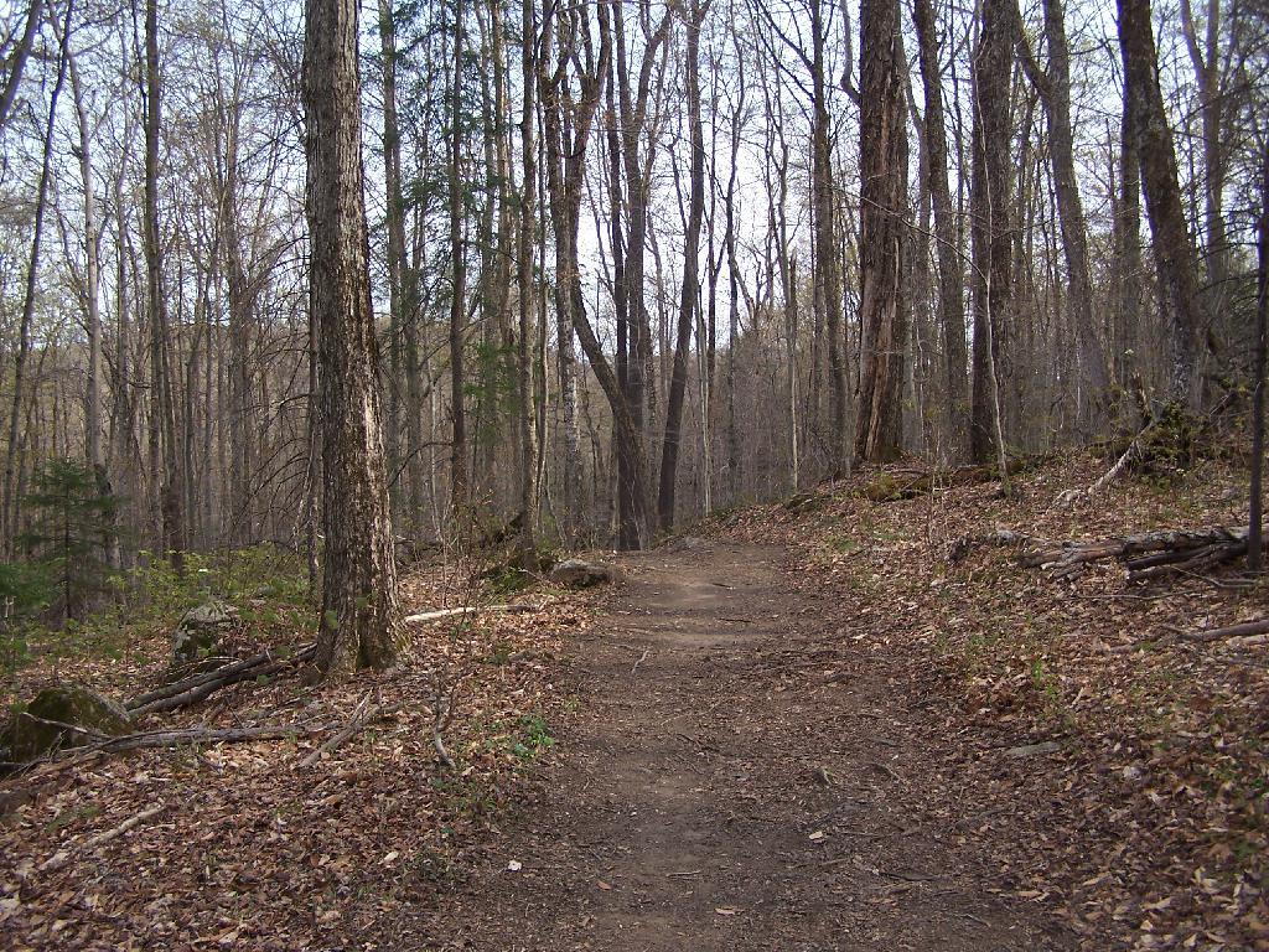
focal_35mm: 38
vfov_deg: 37.7
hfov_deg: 49.0
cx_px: 634
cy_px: 476
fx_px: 1393
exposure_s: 1/250
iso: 80
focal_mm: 6.3
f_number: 2.8
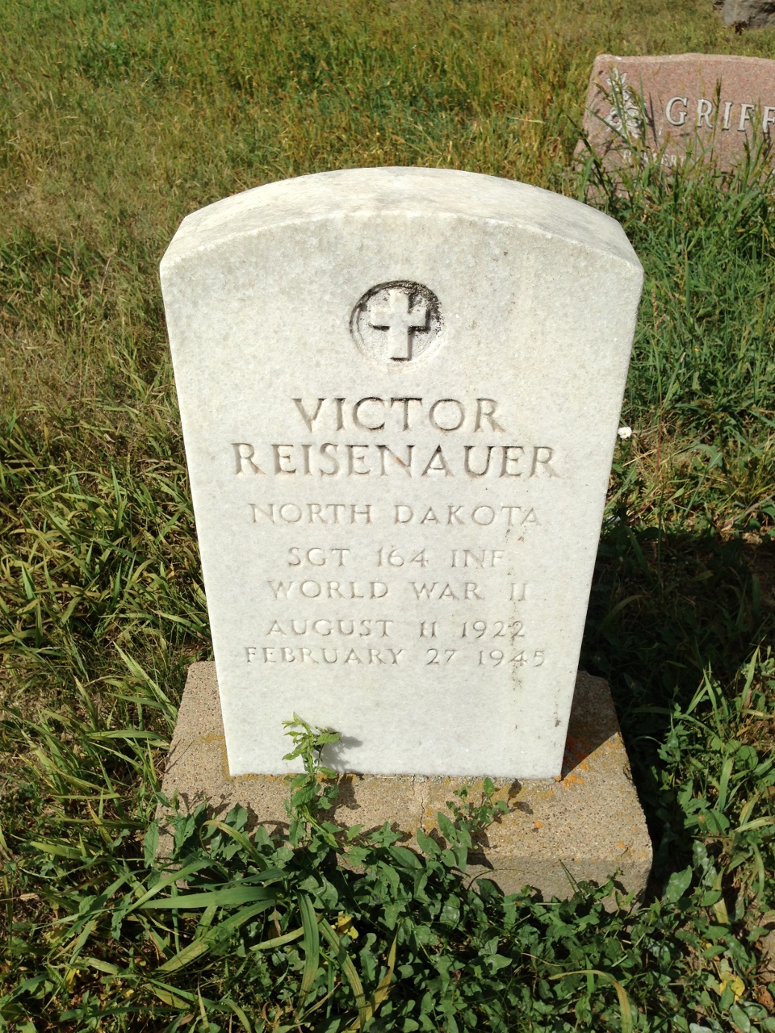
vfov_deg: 55.4
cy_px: 516
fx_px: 985
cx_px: 388
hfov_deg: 42.9
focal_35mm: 33
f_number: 2.4
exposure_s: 1/3012
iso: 50
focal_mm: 4.13
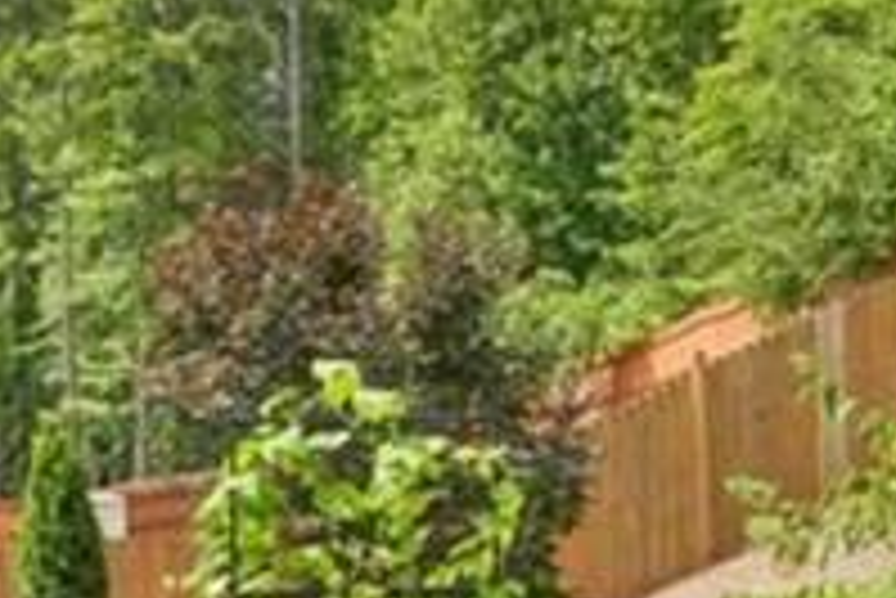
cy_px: 445
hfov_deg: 27.9
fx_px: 1793
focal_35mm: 72
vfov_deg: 18.8
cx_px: 320
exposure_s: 1/125
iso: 100
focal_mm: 14
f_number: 8
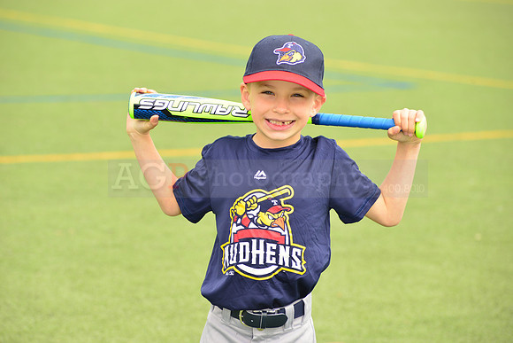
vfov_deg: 8.1
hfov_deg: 12.1
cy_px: 172
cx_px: 256
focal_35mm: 170
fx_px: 2423
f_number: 8
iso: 250
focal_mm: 170
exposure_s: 1/200
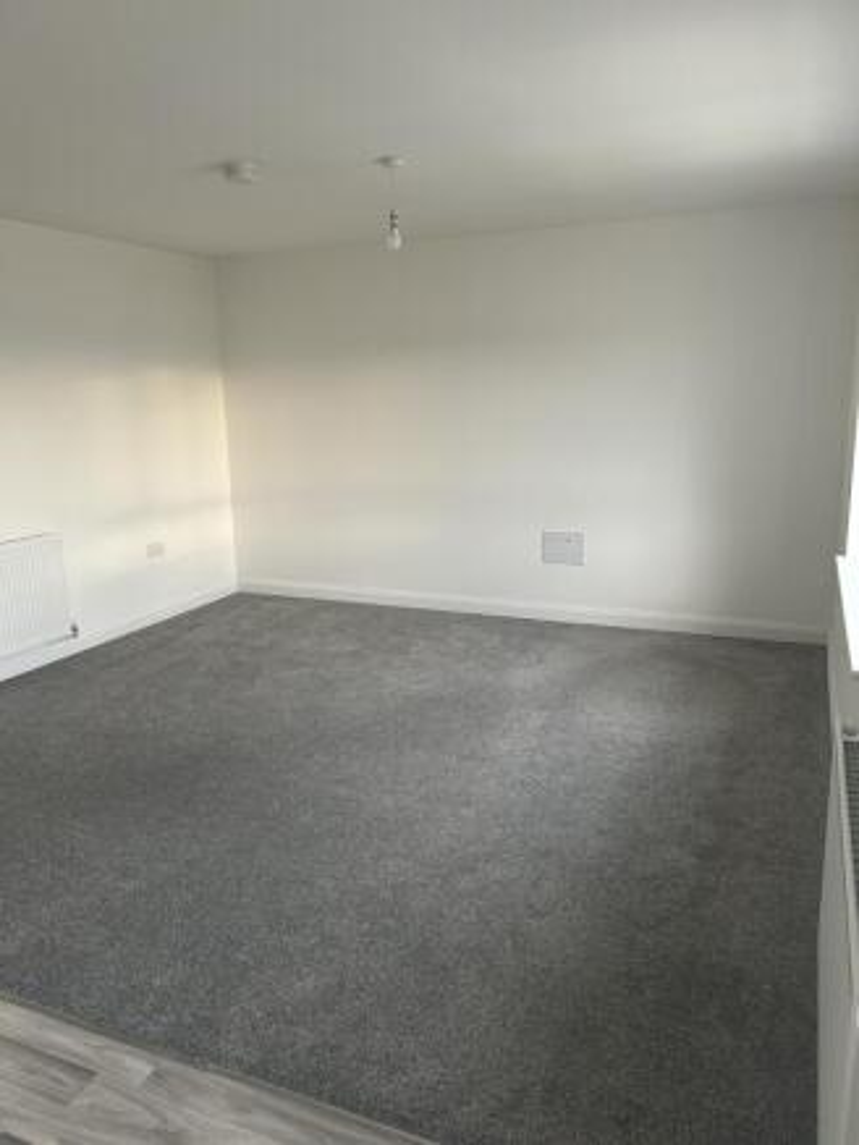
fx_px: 860
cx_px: 430
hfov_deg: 53.1
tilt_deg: -12.0
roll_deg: +1.4
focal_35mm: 26
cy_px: 572
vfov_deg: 67.3
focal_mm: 5.7
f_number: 1.5
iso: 125
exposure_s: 1/74
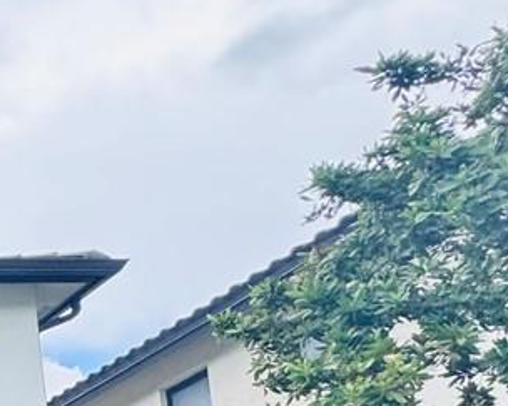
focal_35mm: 72
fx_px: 1082
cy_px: 580
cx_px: -551
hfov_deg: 17.4
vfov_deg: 19.1
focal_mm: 2.22
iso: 40
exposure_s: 1/556
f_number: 2.2
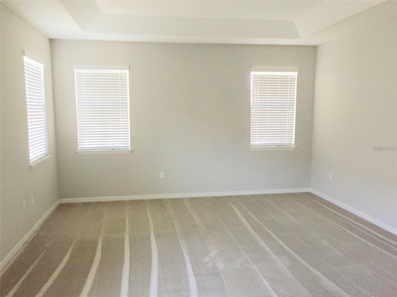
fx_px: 333
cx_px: 198
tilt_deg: -5.8
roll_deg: -0.7
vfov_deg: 48.2
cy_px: 148
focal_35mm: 29
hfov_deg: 61.7
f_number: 2.2
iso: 160
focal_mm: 4.15
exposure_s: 1/30
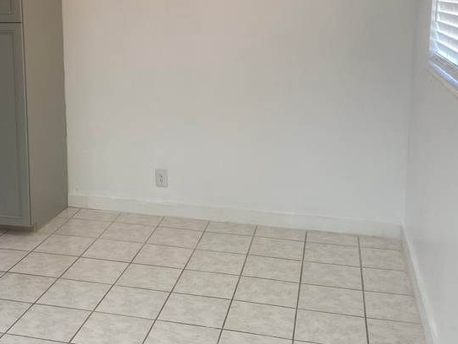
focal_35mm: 49
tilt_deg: -10.1
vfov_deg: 29.4
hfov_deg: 37.9
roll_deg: +2.0
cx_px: 116
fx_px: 649
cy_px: 102
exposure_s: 1/120
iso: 50
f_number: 1.8
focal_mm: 4.25
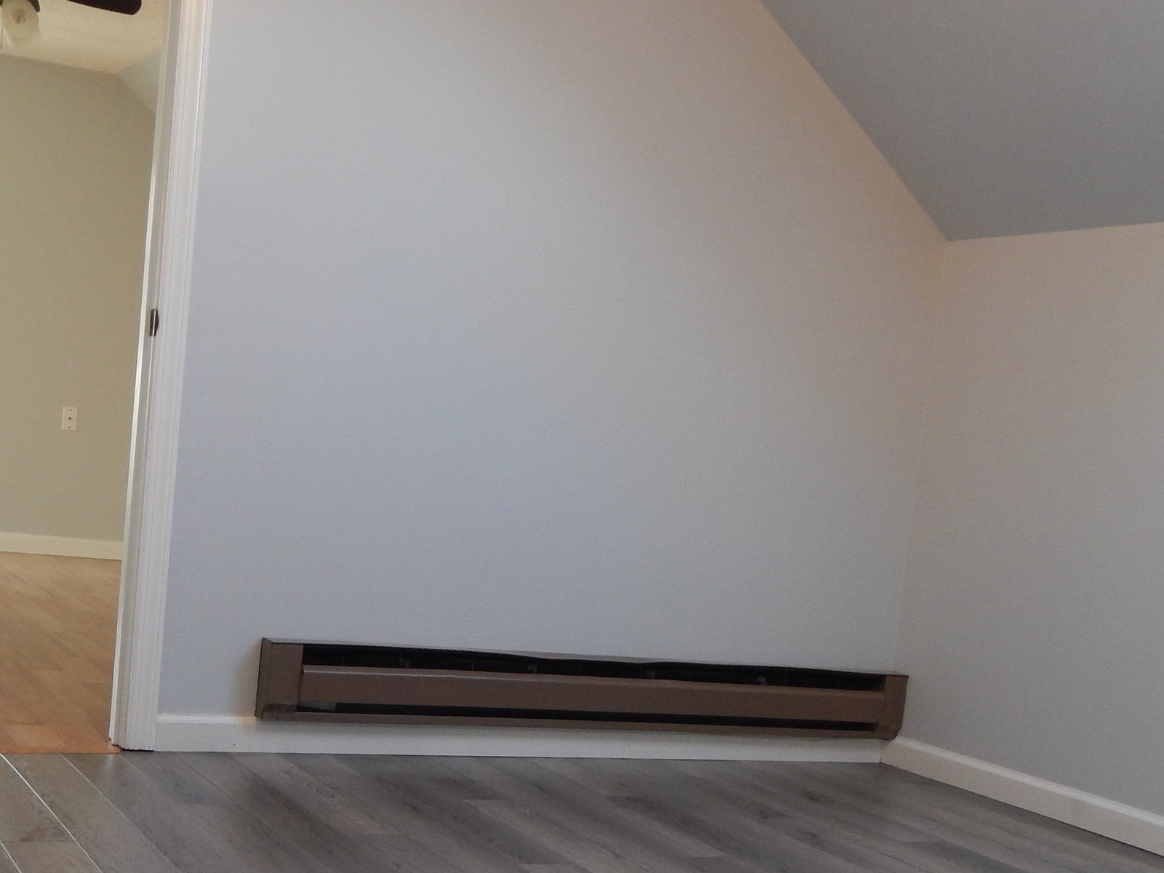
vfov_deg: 29.8
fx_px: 1614
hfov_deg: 39.3
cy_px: 639
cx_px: 418
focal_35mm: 48
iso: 180
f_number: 3.1
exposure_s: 1/30
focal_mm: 4.5
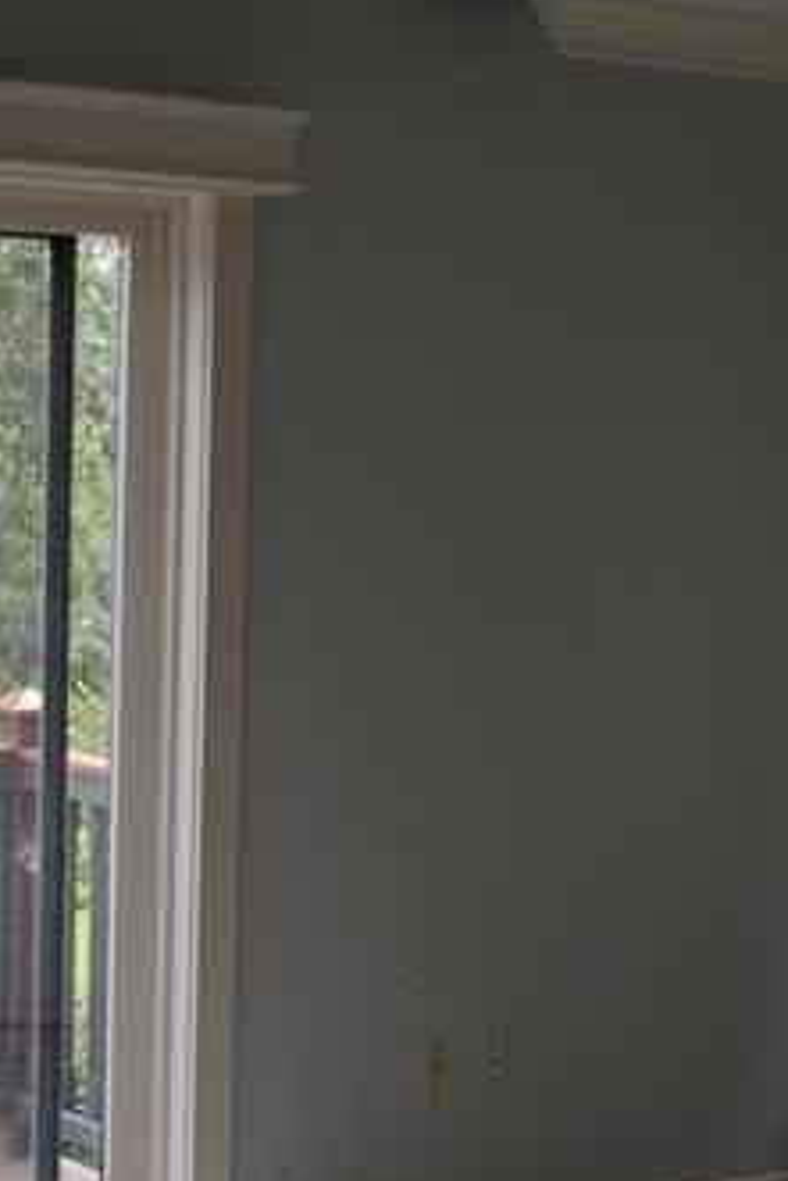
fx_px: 3050
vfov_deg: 21.9
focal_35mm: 93
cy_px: 680
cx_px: 567
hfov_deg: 14.7
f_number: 3.8
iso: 220
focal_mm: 20
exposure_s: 1/30
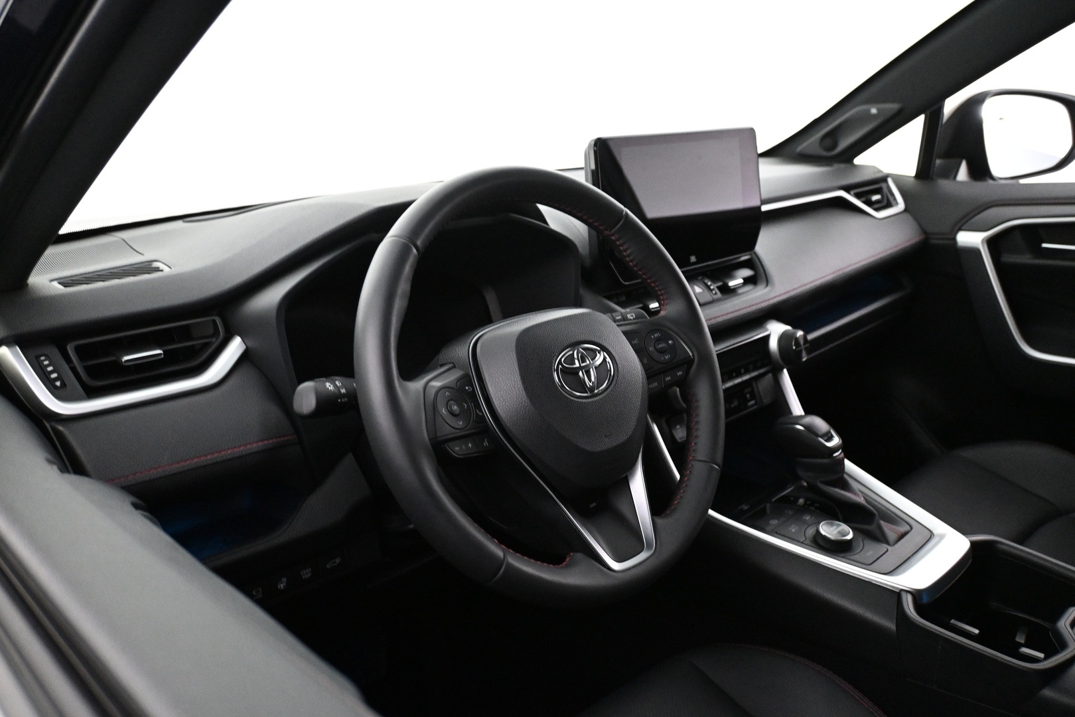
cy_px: 358
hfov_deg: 63.2
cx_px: 538
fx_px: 873
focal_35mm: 29
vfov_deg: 44.6
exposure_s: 1/40
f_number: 3.8
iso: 4000
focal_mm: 19.5
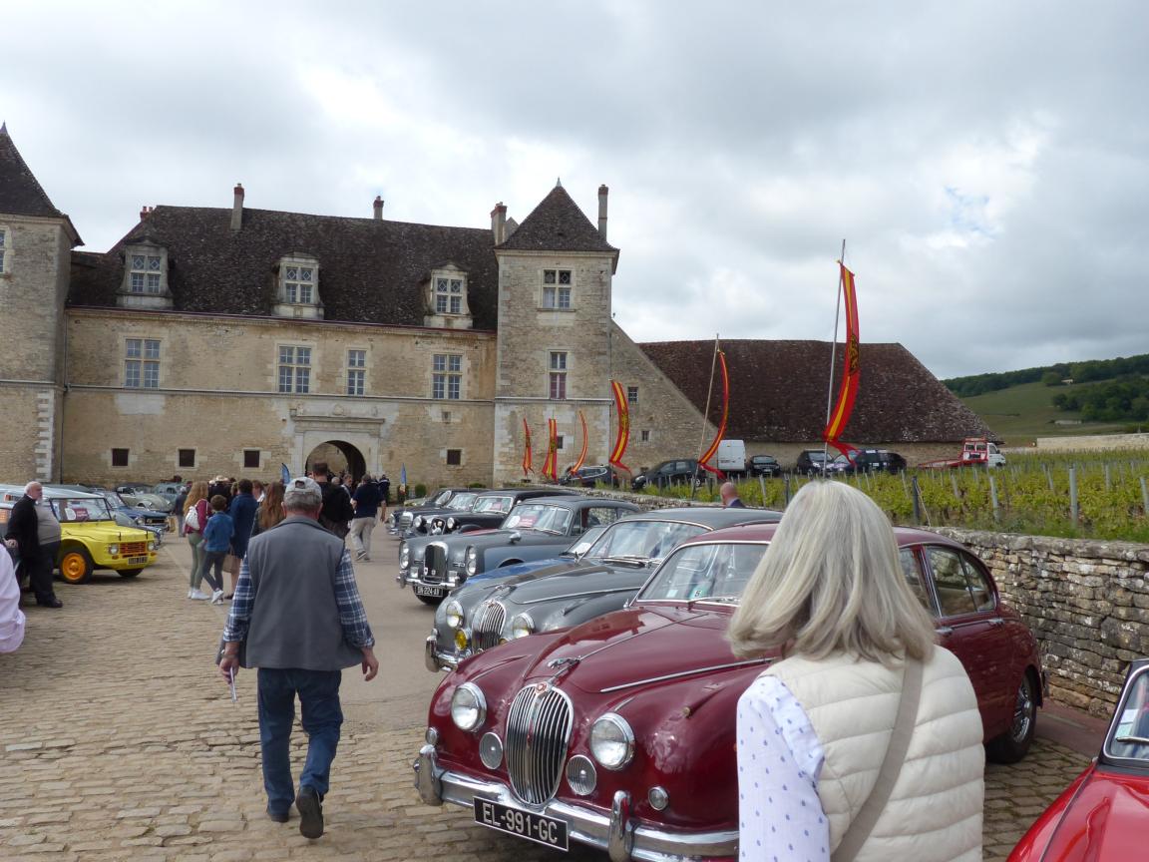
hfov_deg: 61.7
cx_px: 574
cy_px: 431
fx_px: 963
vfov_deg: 48.2
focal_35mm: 29
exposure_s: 1/800
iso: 100
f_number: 4
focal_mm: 5.2
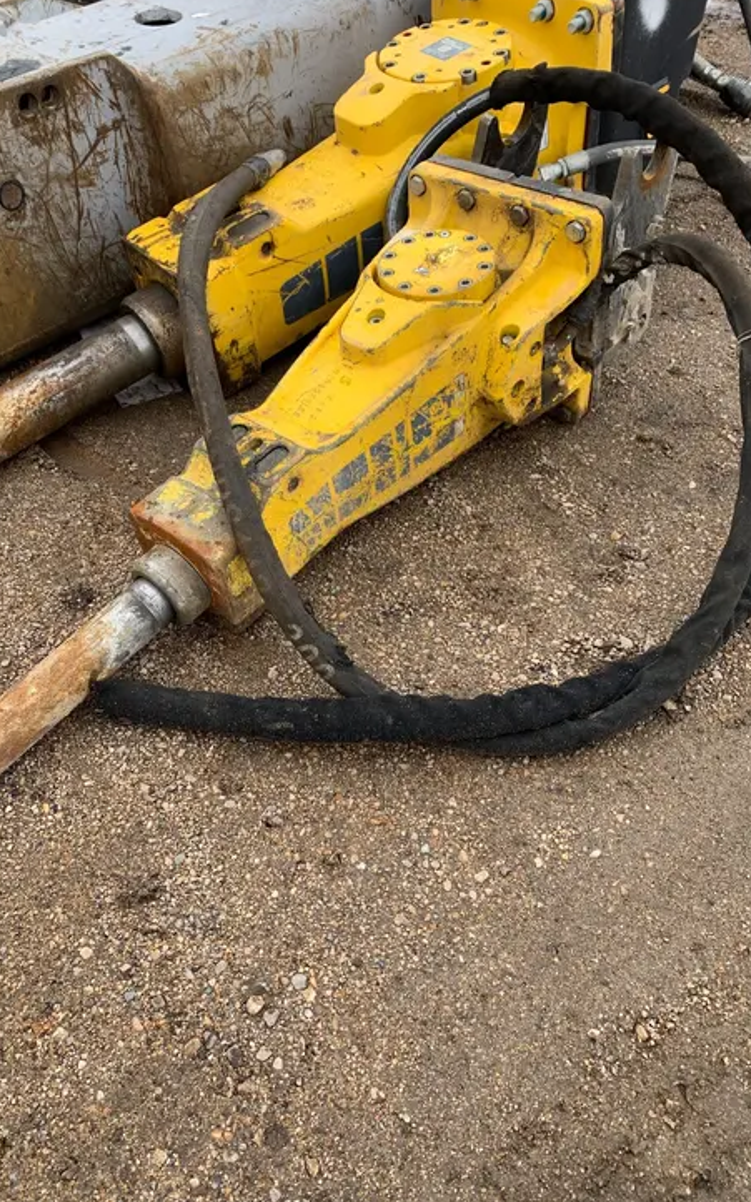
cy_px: 599
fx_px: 917
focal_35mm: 28
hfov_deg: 44.5
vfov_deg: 66.5
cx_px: 336
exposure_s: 1/567
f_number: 1.8
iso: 25
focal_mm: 4.25
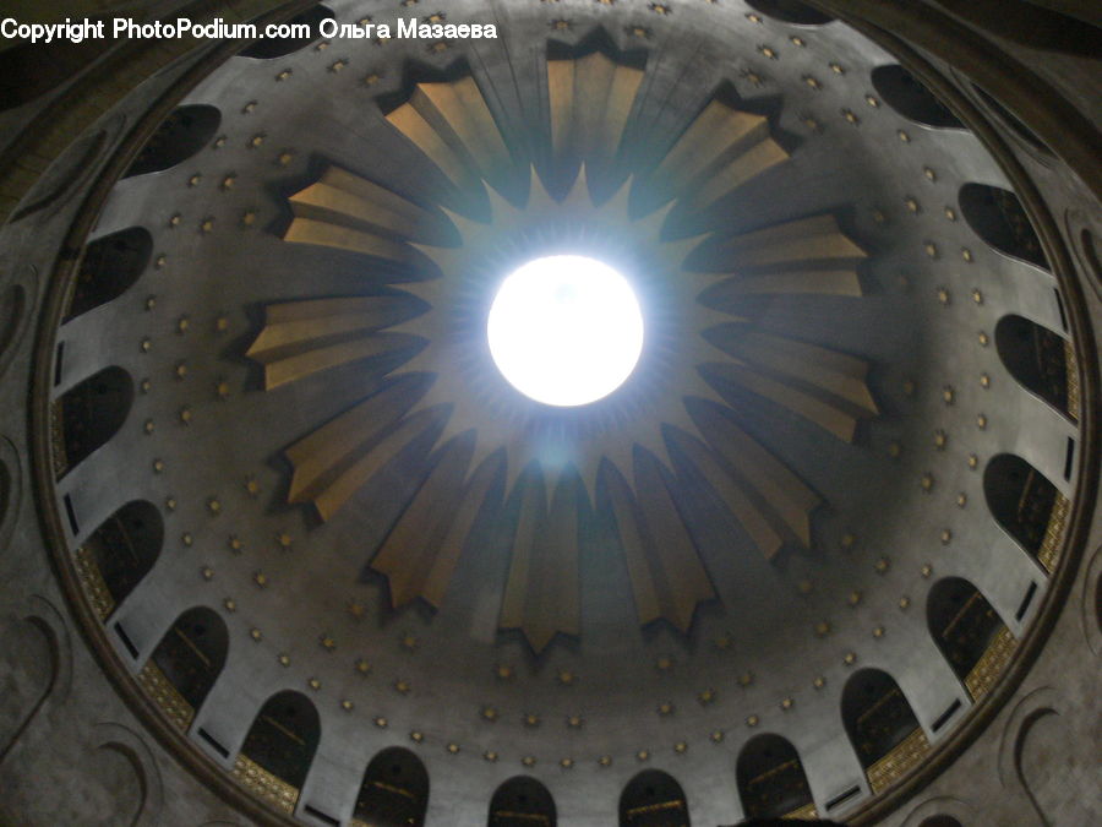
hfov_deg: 52.6
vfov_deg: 40.7
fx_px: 1114
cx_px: 551
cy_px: 414
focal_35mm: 35
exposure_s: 1/4
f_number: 2.8
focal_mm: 7.4
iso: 200
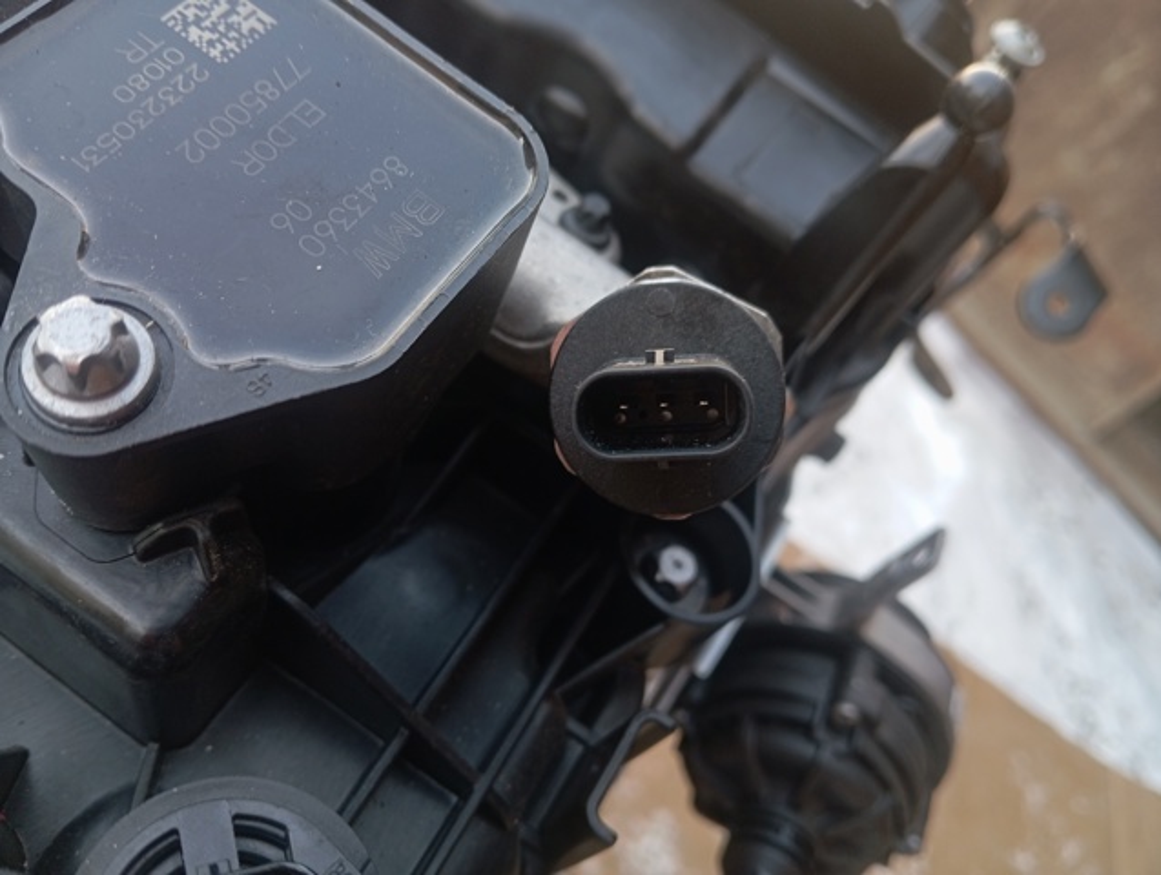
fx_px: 941
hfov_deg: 63.4
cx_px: 580
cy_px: 438
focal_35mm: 28
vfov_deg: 49.9
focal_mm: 4.22
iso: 63
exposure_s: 1/50
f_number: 1.8
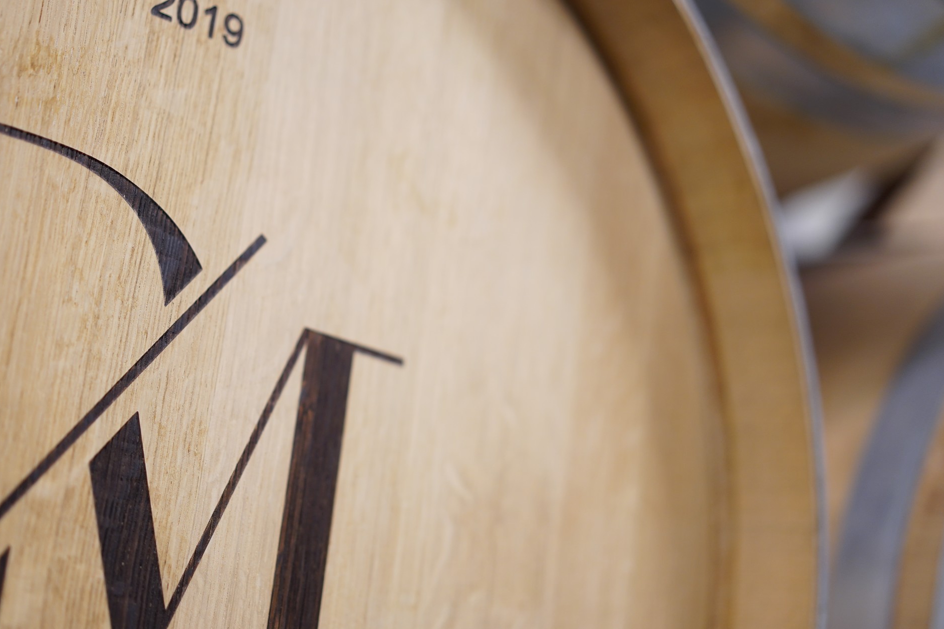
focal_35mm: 63
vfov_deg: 21.6
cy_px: 328
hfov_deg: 31.9
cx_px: 414
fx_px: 1652
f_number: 1.8
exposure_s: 1/160
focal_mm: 55
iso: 800
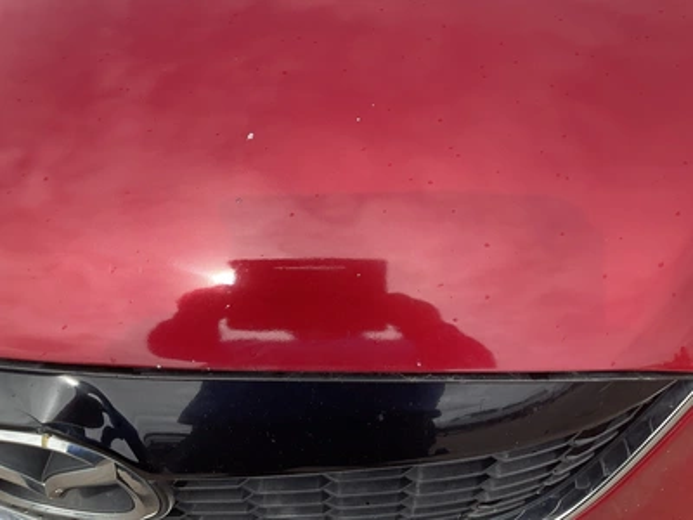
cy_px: 260
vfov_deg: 48.2
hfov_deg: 61.7
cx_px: 346
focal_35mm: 29
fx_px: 581
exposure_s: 1/739
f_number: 1.8
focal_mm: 3
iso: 25
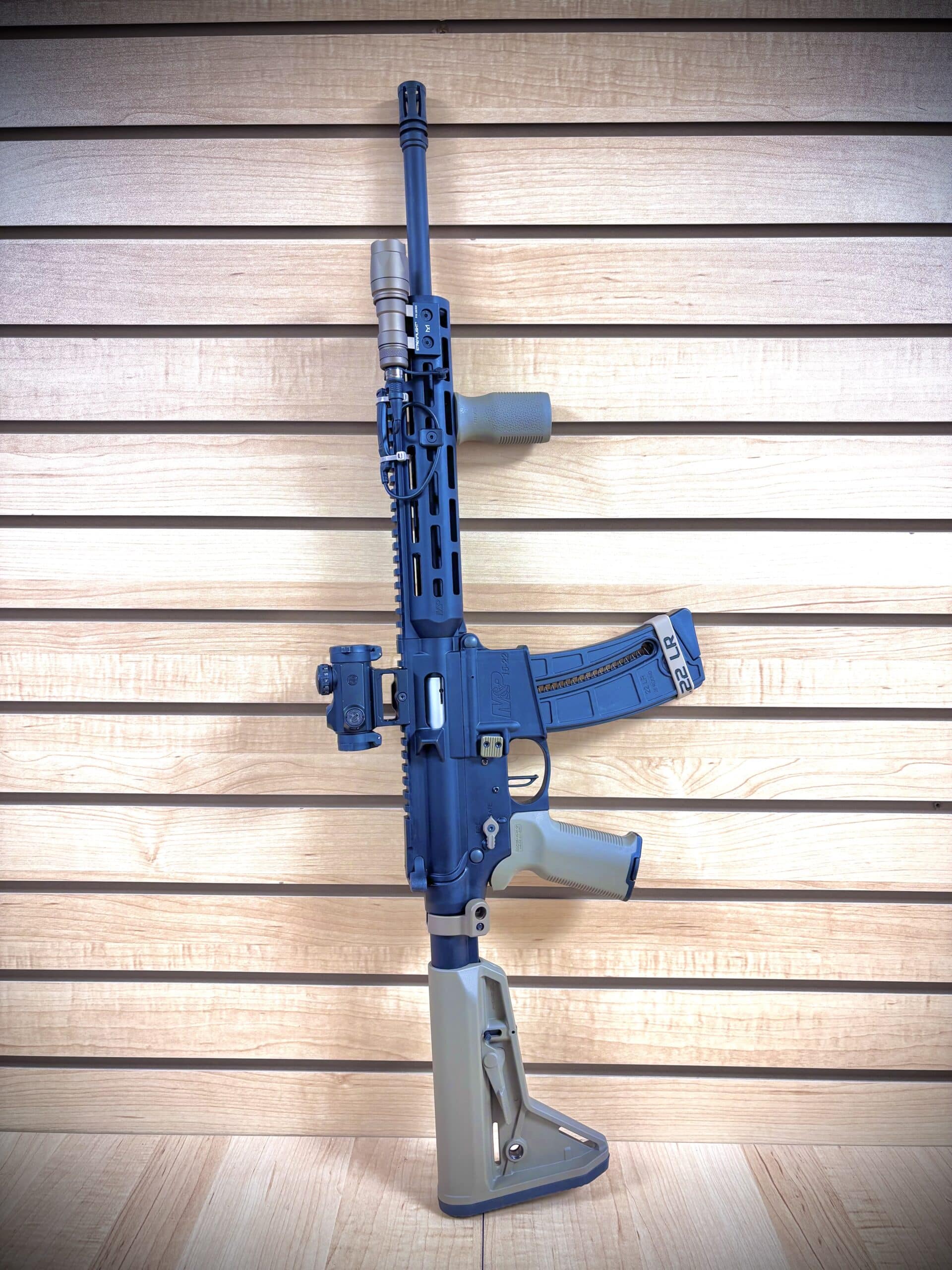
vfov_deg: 67.3
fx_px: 953
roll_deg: -0.3
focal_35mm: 26
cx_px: 476
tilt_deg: -4.5
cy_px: 635
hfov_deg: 53.1
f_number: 1.6
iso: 125
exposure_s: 1/60
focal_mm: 5.96
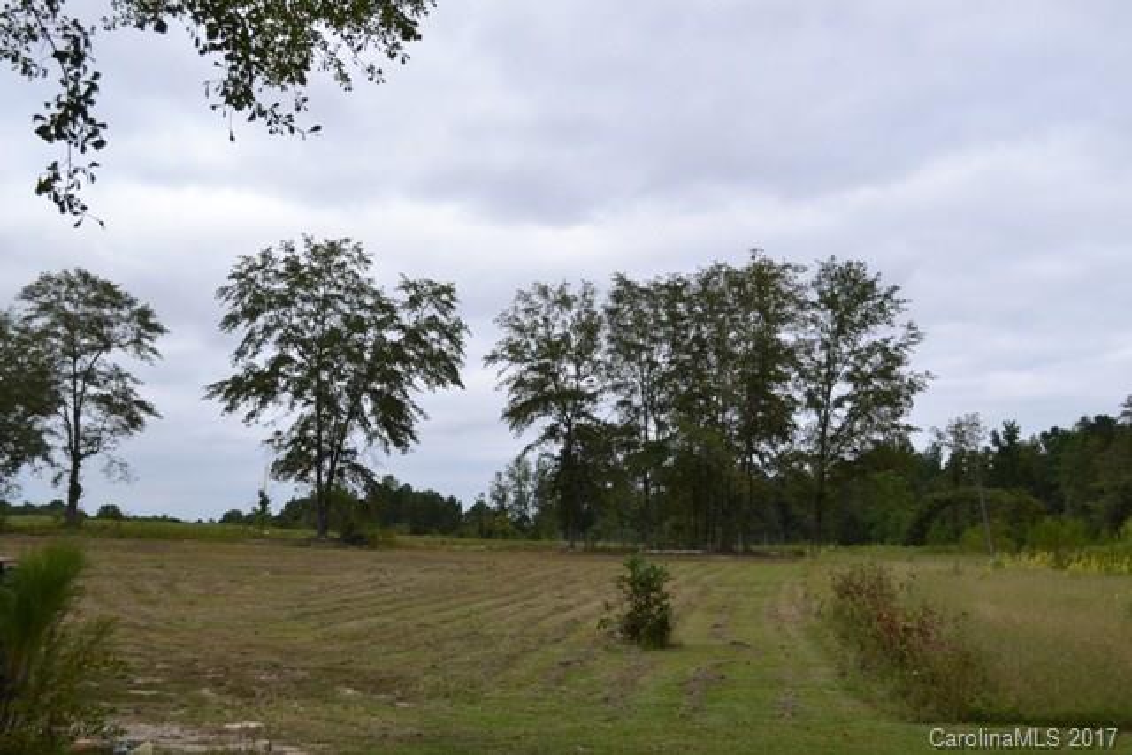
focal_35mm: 39
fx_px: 1227
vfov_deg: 34.2
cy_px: 378
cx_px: 566
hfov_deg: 49.5
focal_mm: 26
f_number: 5.6
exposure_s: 1/125
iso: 100
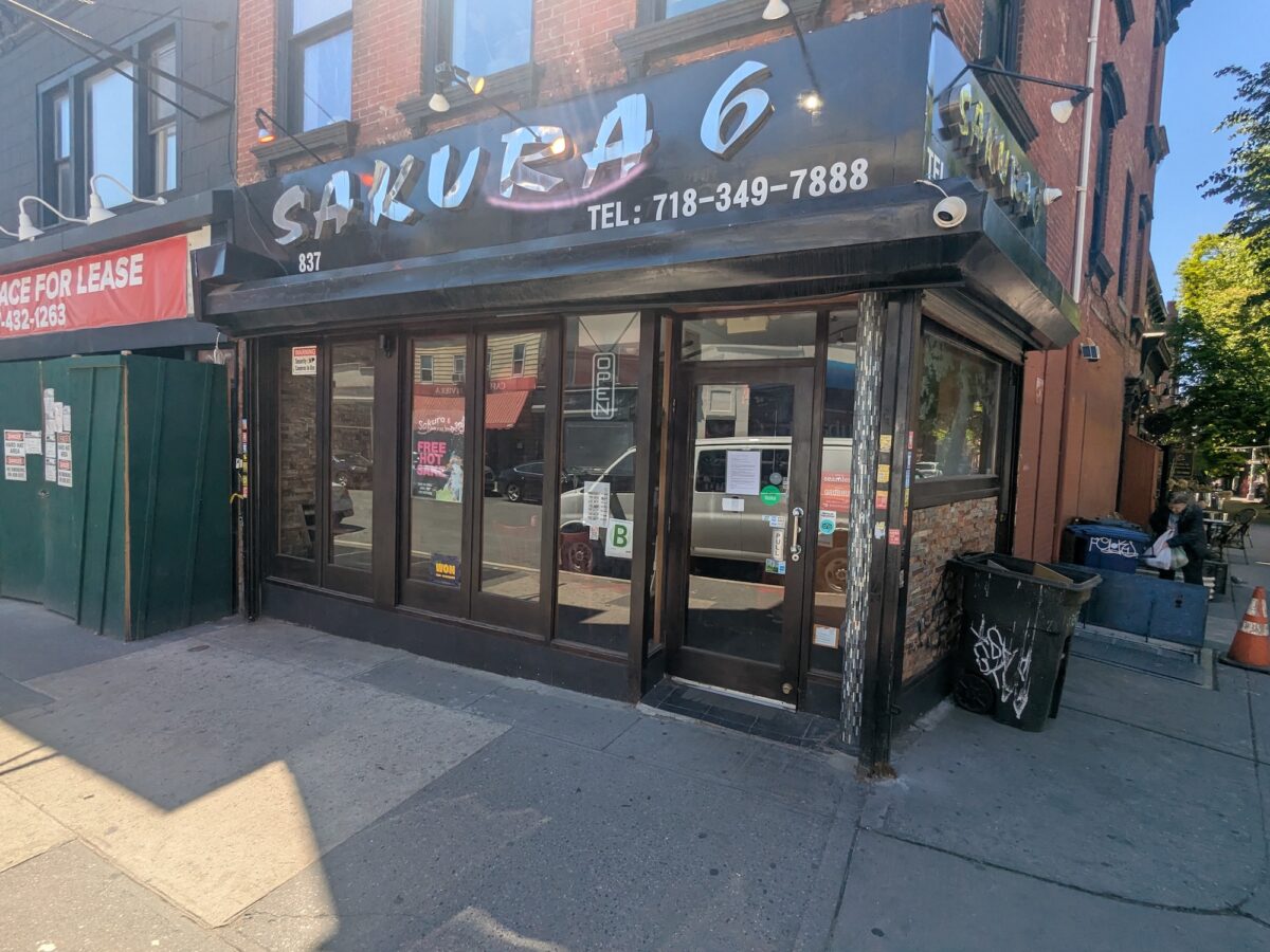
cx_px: 635
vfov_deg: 78.1
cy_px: 476
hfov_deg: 94.5
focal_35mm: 16
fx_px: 587
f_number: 2.2
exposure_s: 1/869
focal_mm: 2.35
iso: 58
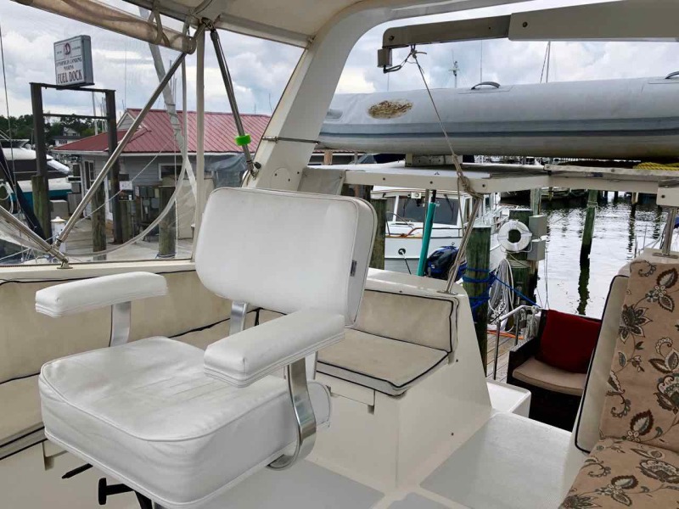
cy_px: 254
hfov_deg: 63.4
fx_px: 549
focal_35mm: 28
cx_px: 340
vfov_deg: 49.7
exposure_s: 1/585
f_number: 1.8
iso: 20
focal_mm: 3.99
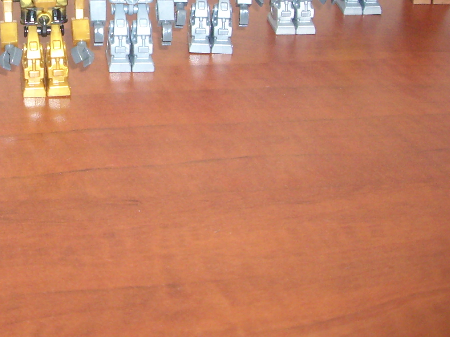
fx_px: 1027
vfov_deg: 18.1
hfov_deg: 24.0
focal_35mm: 79
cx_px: 38
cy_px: -7
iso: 200
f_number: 2.7
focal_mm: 6.2
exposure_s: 1/60
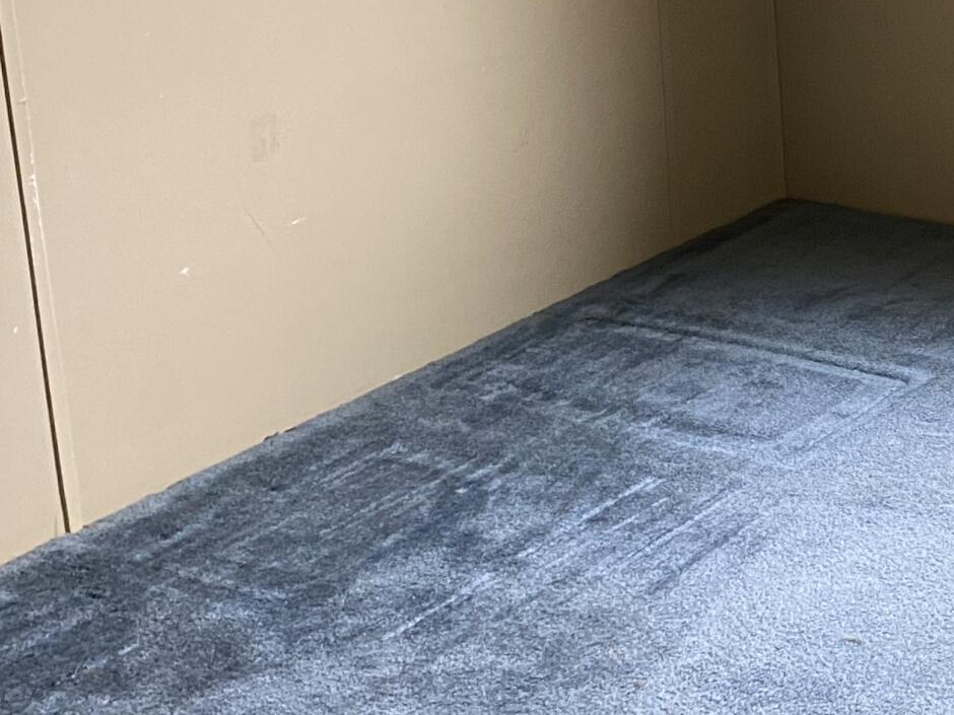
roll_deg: +1.7
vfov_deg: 17.2
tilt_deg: -12.1
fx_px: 2287
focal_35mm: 83
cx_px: 1141
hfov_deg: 21.8
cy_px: -71
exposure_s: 1/60
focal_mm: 4.25
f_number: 1.8
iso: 160
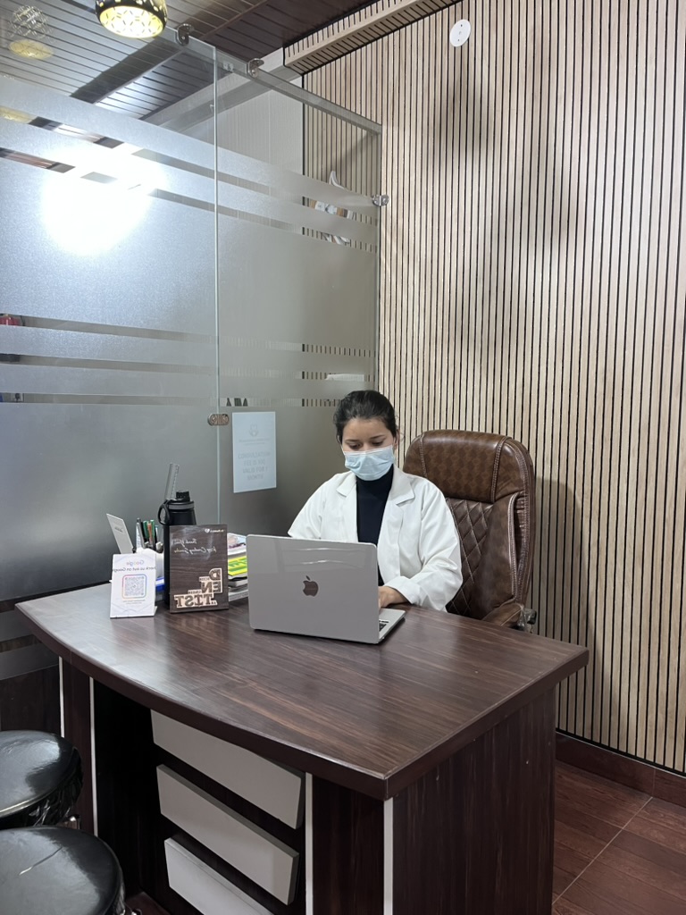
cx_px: 343
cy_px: 458
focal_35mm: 26
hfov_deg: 53.1
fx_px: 687
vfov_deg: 67.3
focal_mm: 5.1
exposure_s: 1/50
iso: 160
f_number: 1.6
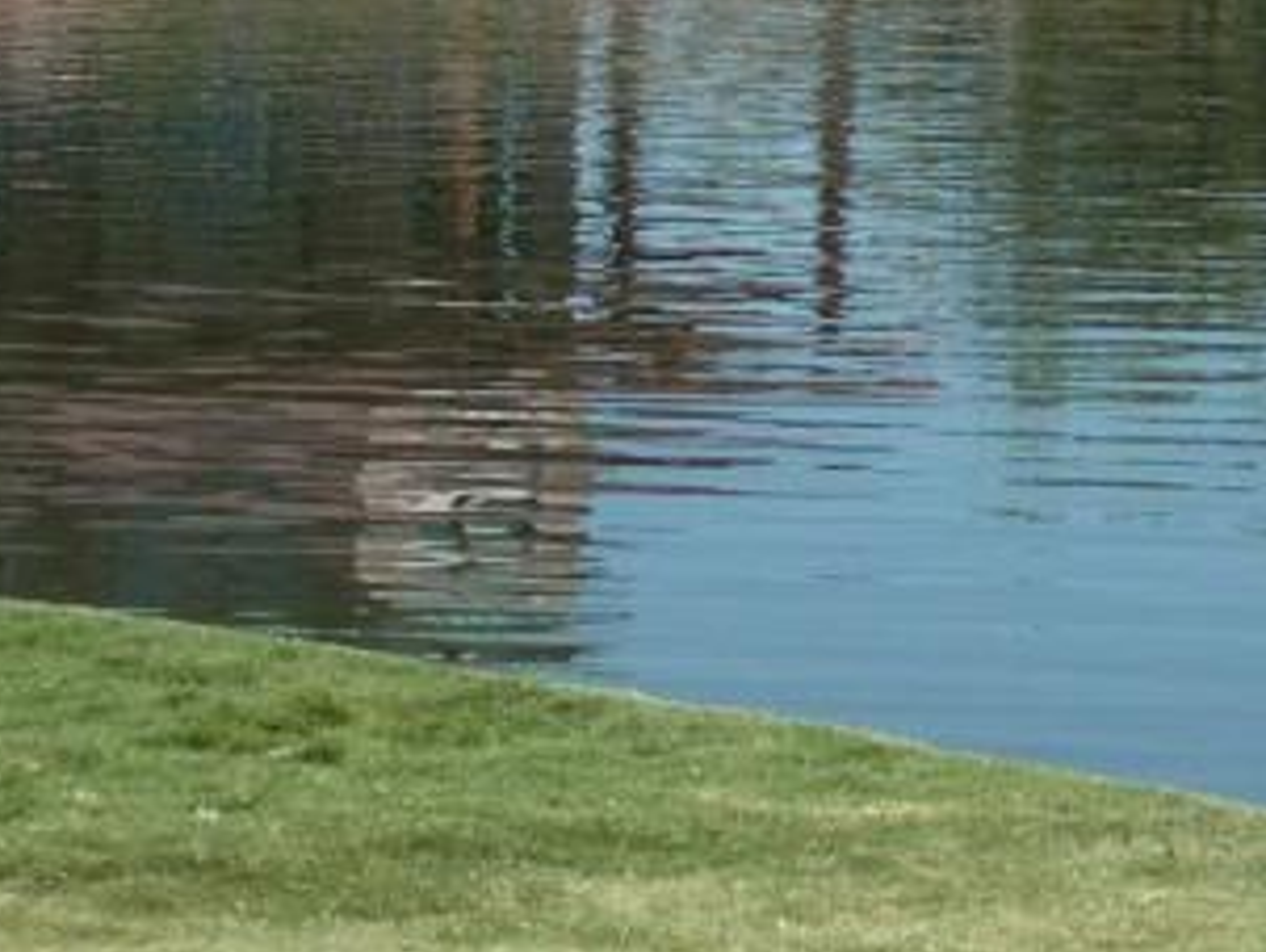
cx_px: 1610
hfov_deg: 9.3
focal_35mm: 210
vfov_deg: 7.0
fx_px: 7686
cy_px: -147
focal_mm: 10.2
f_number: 3.5
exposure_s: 1/640
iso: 80
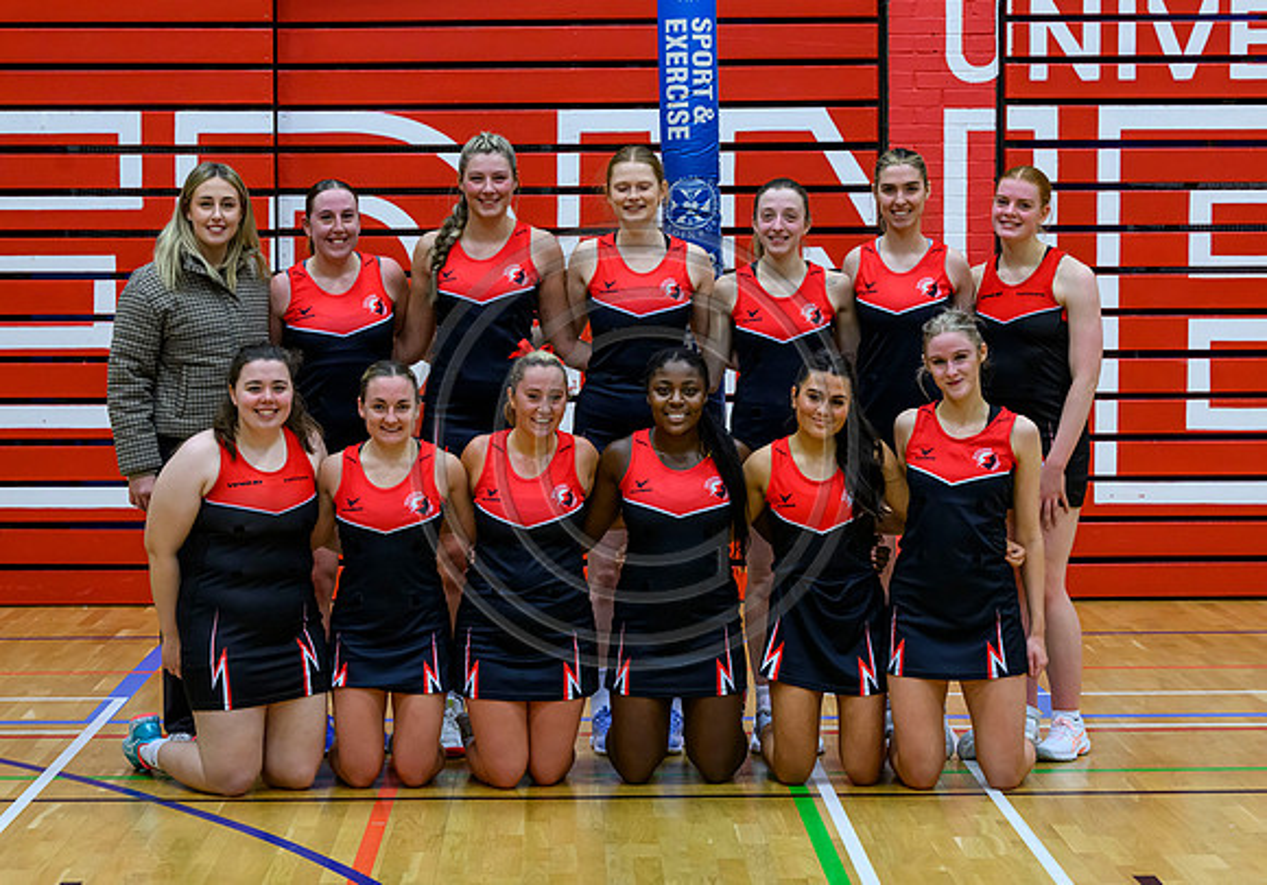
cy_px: 424
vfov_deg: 15.2
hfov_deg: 21.7
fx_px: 3305
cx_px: 575
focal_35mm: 93
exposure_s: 1/320
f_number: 5.6
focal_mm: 86
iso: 5000
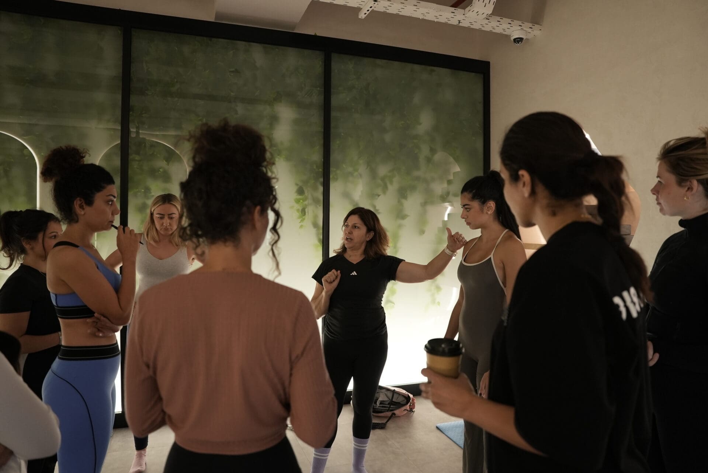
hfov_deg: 73.7
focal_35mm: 24
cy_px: 236
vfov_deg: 53.2
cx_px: 354
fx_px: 472
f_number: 2.8
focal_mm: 24
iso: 2500
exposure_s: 1/250
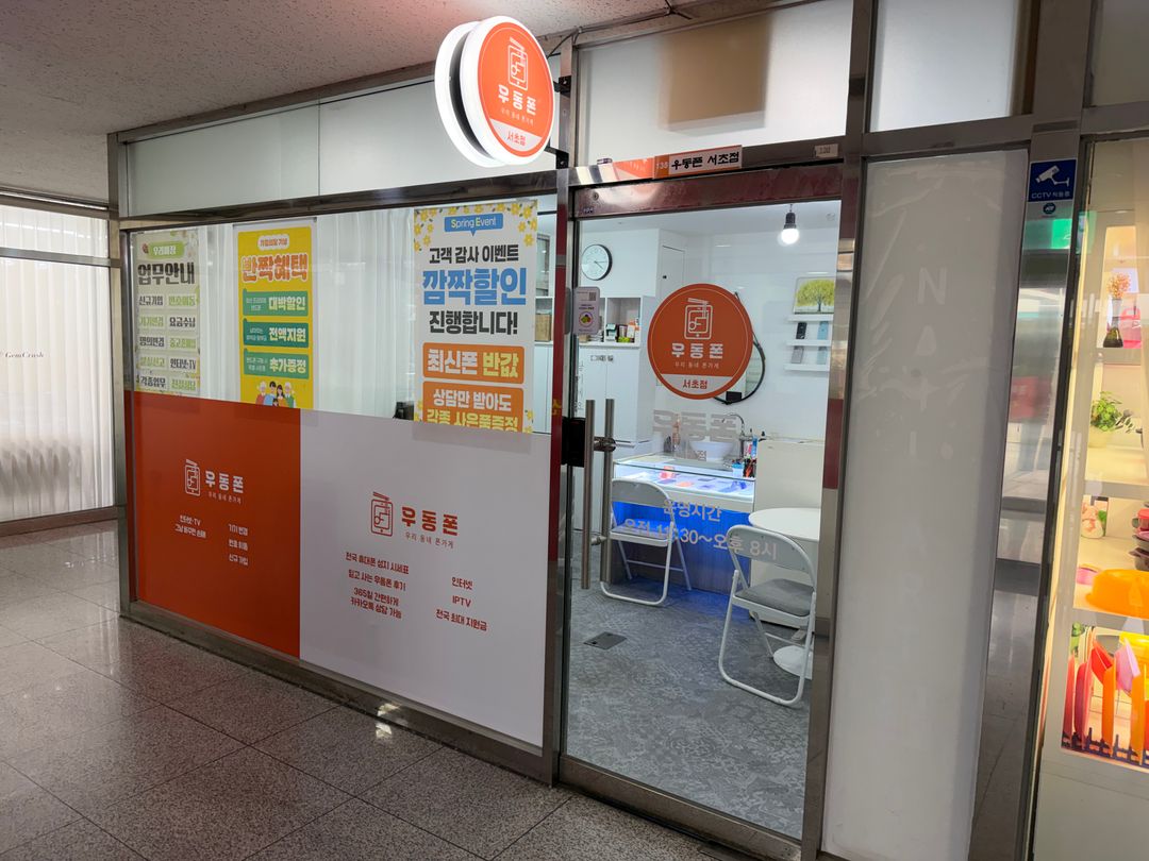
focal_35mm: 24
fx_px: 797
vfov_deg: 56.8
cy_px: 430
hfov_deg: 71.6
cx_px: 574
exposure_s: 1/120
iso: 125
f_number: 1.78
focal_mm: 6.76
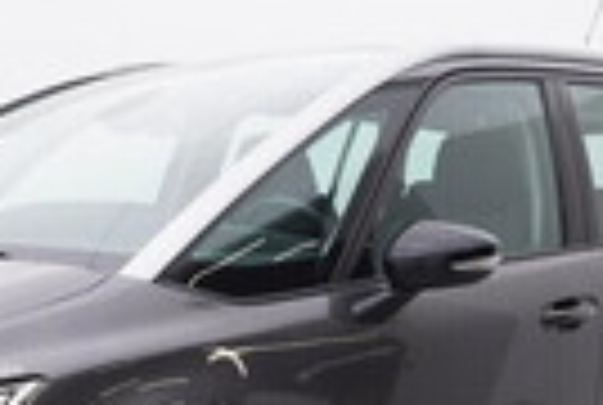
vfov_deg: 14.7
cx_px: 268
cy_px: 412
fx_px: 1545
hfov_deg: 22.1
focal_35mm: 92
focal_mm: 15
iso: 200
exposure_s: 1/80
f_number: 5
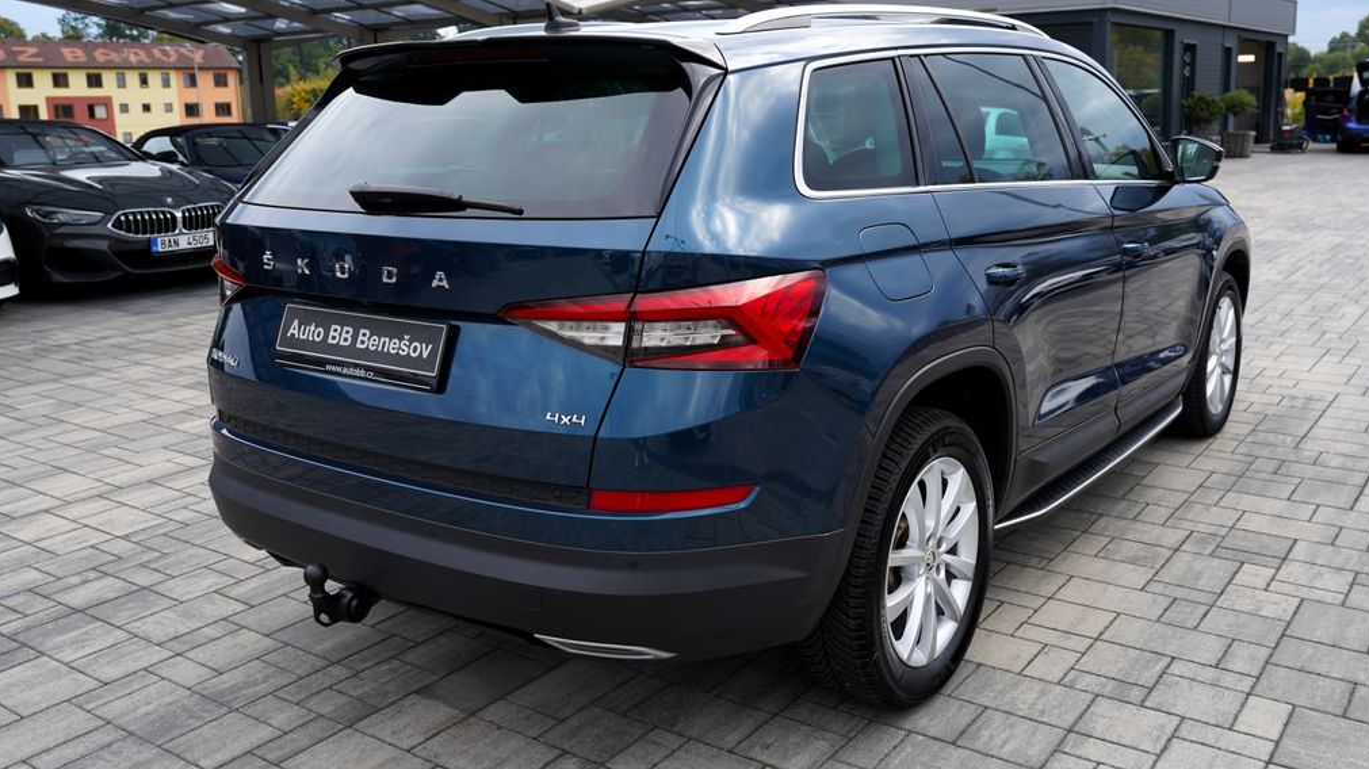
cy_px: 336
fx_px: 1198
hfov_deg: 59.5
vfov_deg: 35.6
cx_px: 692
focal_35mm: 33
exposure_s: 1/160
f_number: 5.6
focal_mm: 31
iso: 100
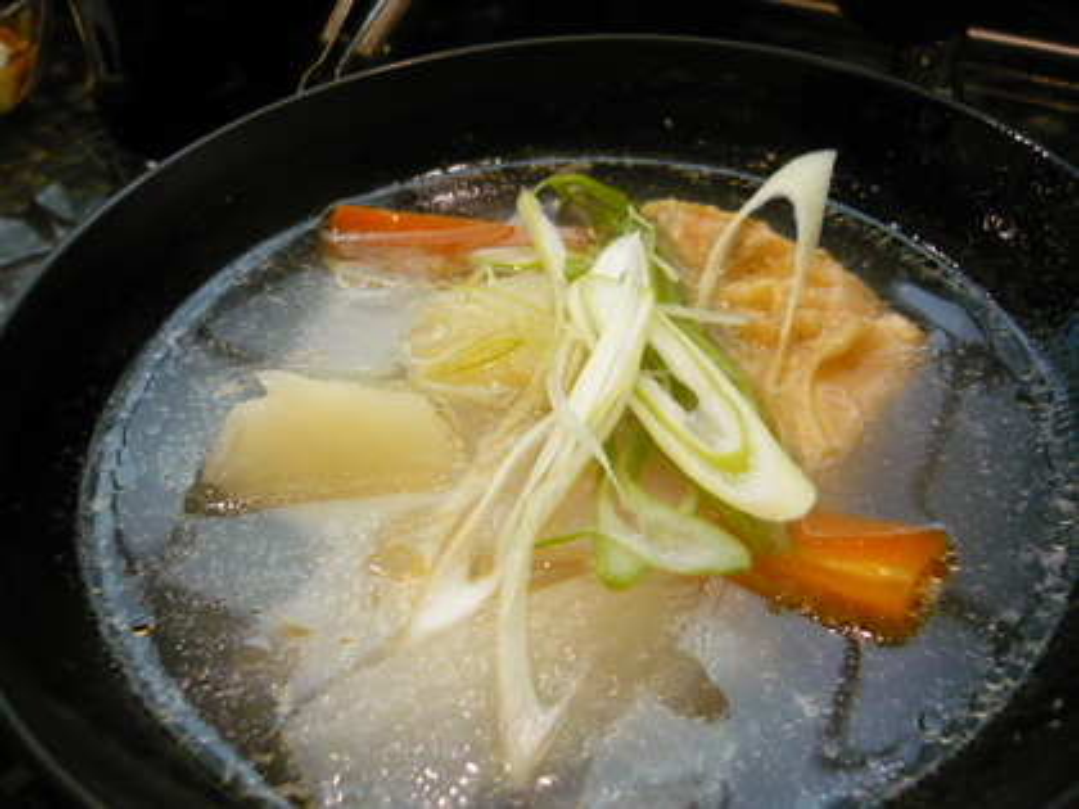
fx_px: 1029
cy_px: 404
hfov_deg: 55.4
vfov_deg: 42.9
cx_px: 540
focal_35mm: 33
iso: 320
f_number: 2.8
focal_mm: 5.5
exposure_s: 1/30
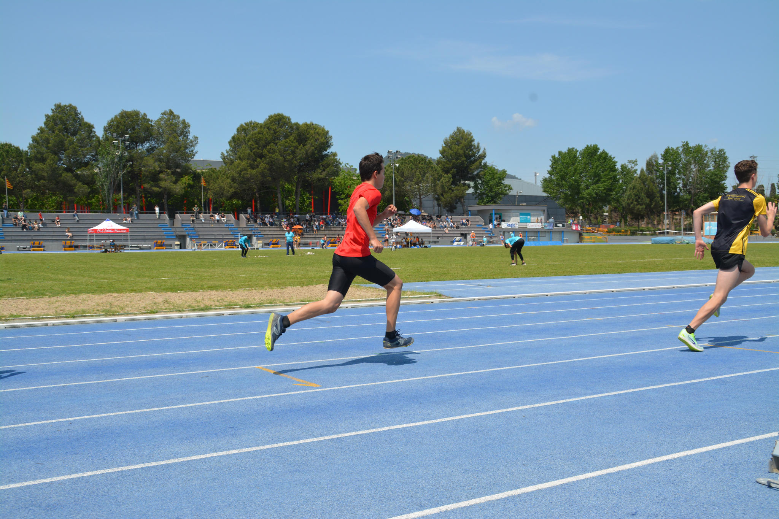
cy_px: 260
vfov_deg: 31.9
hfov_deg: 46.4
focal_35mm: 42
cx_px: 390
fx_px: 909
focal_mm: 28
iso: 400
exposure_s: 1/1600
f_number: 6.3
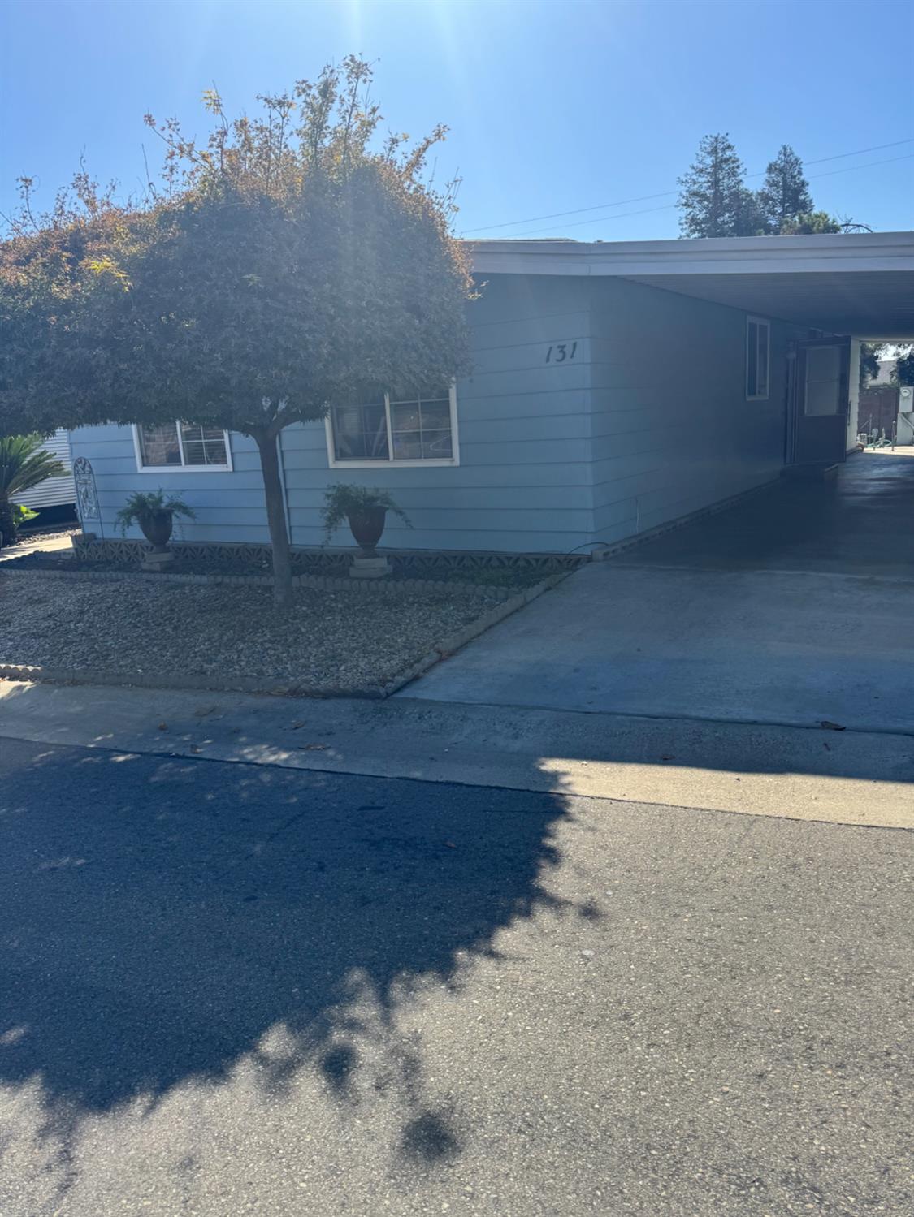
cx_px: 457
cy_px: 608
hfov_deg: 56.8
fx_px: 845
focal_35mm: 24
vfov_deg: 71.6
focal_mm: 6.76
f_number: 1.78
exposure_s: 1/3413
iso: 80
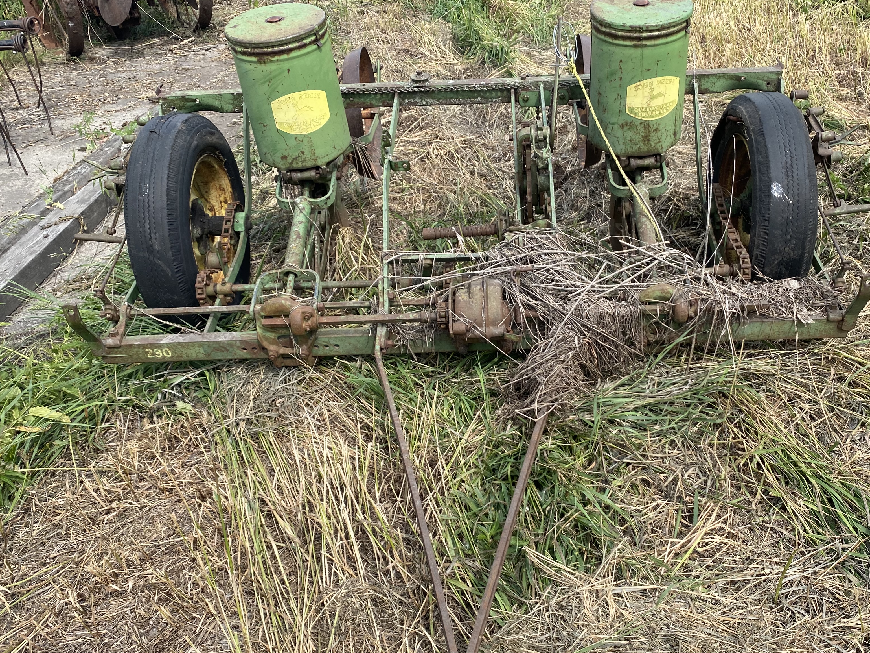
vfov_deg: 41.8
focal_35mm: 34
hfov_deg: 53.8
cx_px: 499
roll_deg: +4.5
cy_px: 356
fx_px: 854
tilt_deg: -33.1
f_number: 1.8
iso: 32
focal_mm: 4.25
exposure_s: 1/1157
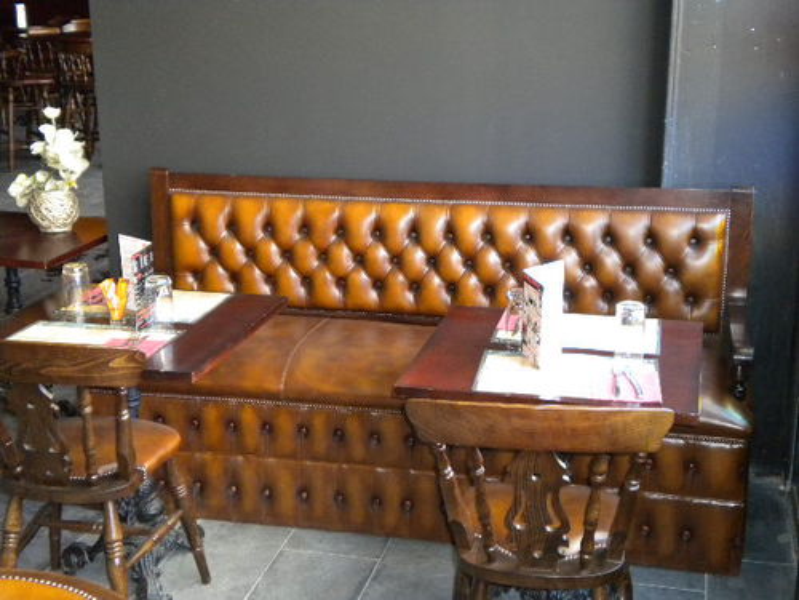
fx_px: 1200
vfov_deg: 28.0
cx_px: 400
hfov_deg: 36.8
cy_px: 300
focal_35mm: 52
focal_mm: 9.3
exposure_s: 1/30
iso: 491
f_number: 3.9
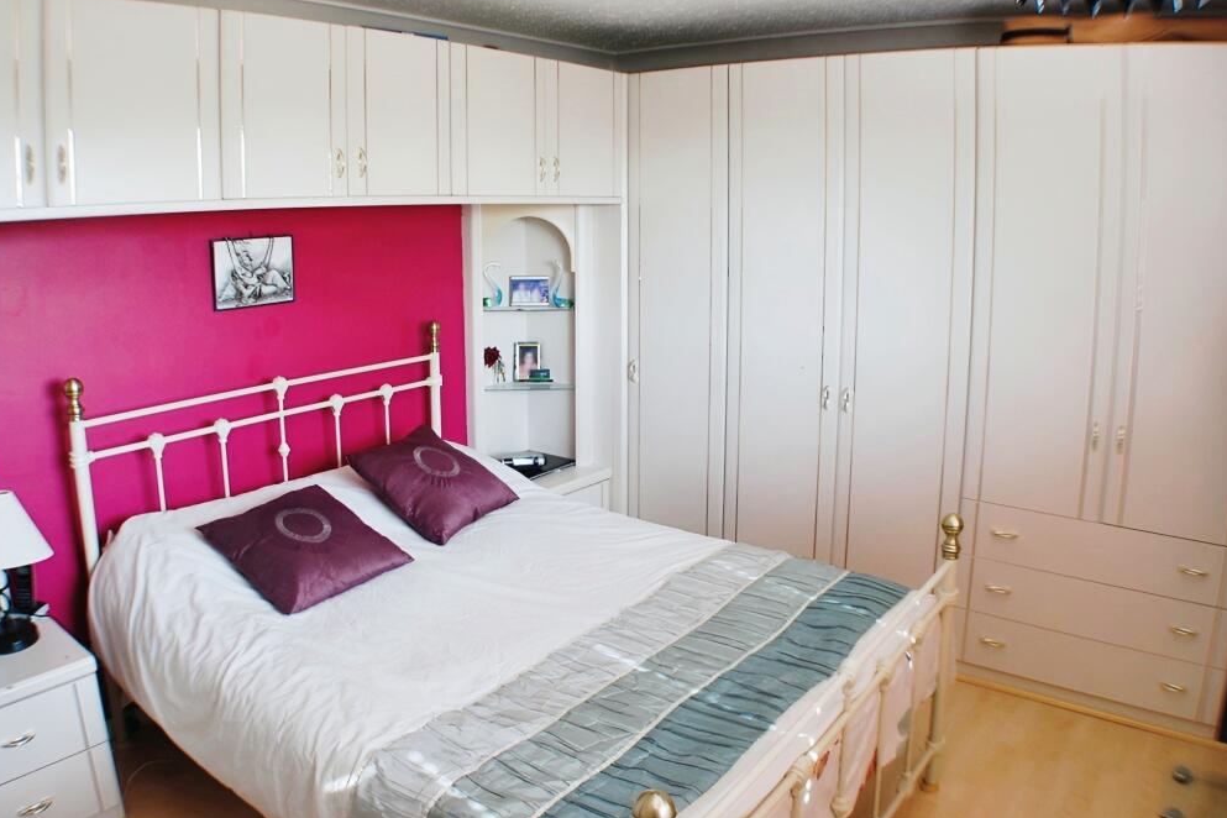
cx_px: 599
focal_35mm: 34
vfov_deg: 38.9
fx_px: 1159
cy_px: 400
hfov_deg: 55.8
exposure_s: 1/60
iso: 400
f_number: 4
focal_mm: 22
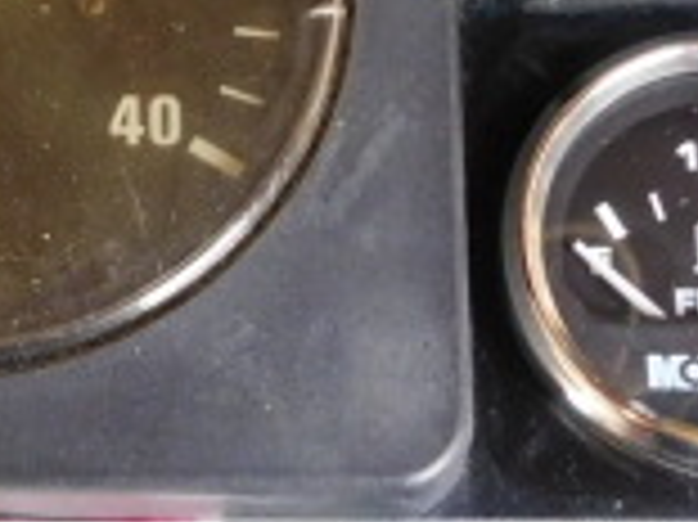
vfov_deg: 12.4
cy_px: 360
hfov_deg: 16.2
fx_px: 2398
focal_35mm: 119
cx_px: -23
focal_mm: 4
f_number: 3
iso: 400
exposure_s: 1/20
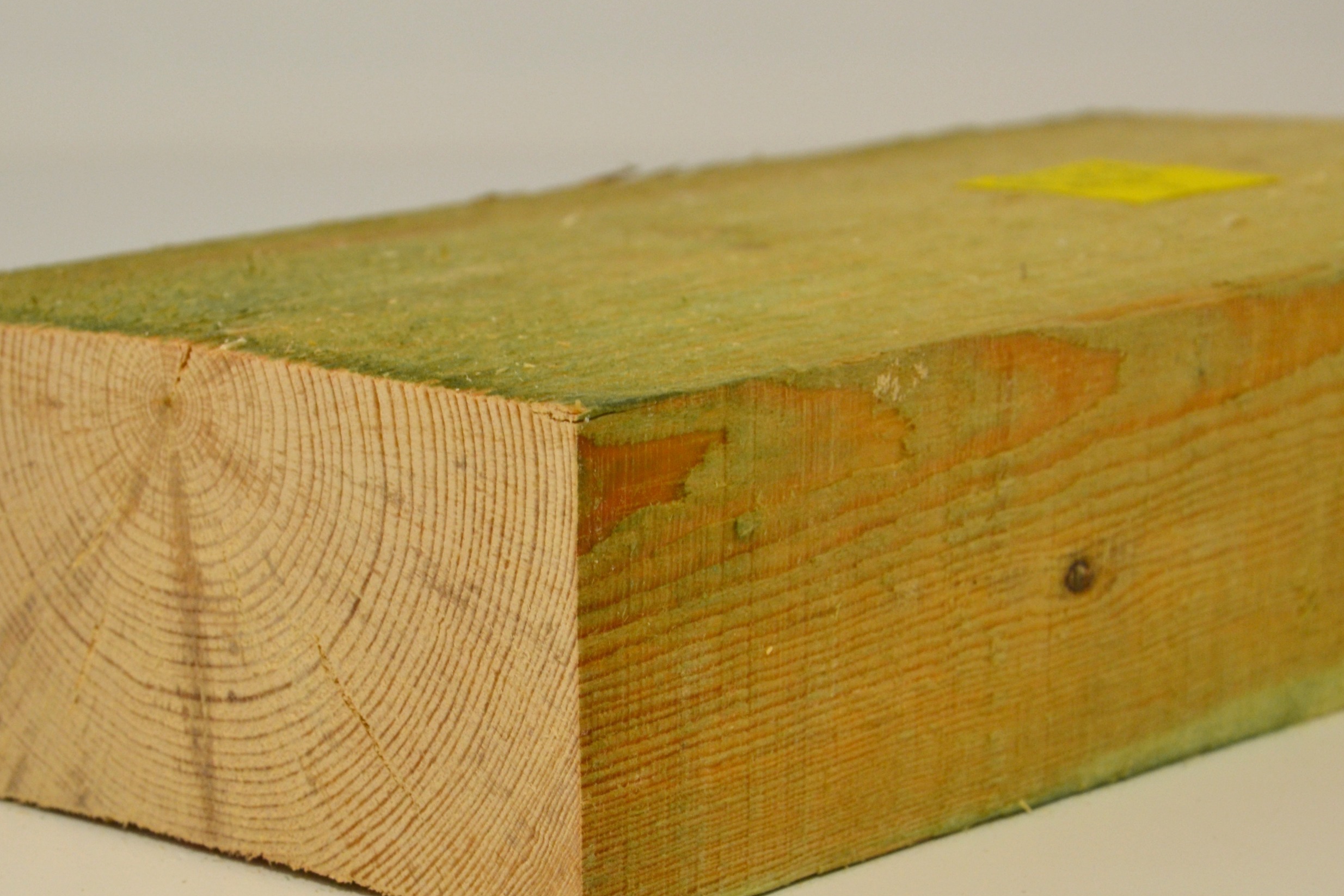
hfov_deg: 16.4
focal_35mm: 125
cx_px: 546
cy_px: 537
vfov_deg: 11.0
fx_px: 4666
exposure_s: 1/100
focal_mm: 62
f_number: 8
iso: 400
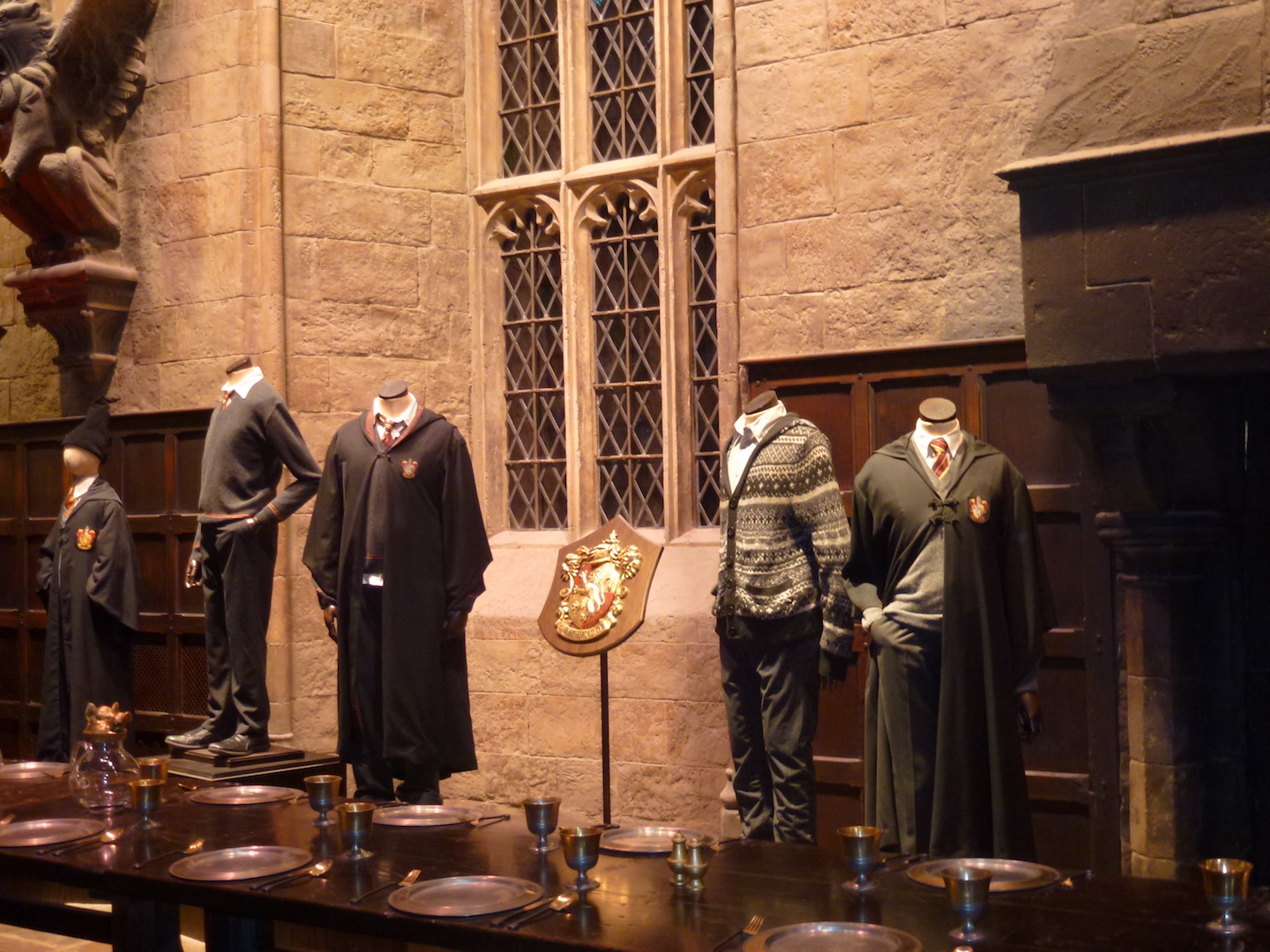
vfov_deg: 35.1
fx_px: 1504
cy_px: 476
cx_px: 635
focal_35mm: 41
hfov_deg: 45.8
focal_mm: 7.4
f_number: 3.9
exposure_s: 1/4
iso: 200
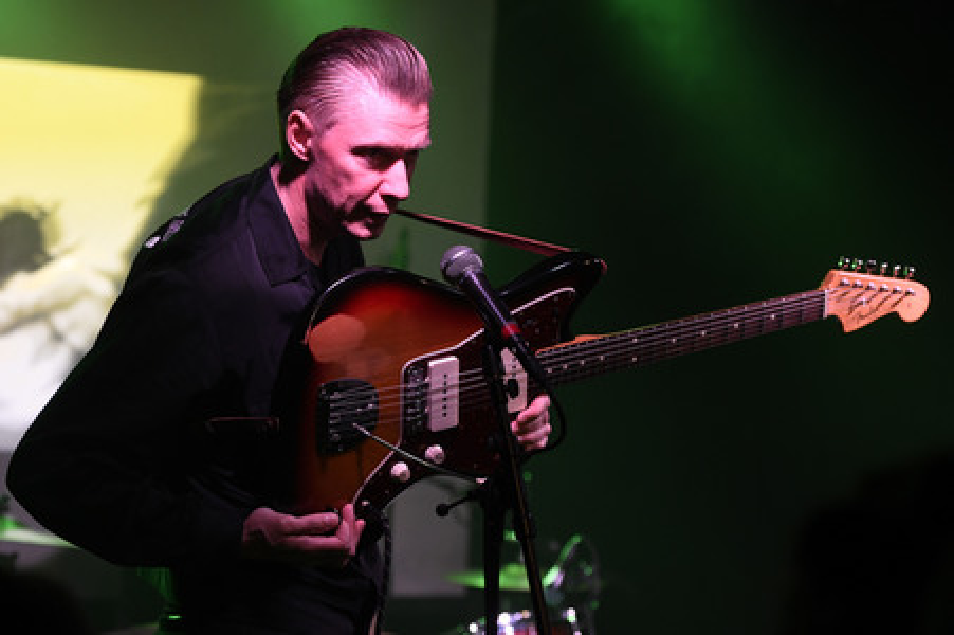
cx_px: 477
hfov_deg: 20.4
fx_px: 2648
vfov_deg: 13.7
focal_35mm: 100
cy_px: 318
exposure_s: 1/200
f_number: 3.5
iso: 2000
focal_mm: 100
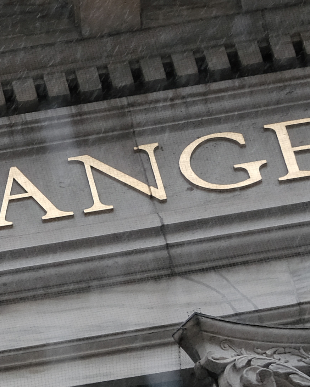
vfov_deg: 4.5
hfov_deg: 3.5
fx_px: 4919
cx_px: -694
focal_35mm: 429
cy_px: 161
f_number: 5.6
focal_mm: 53.3
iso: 800
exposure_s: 1/140
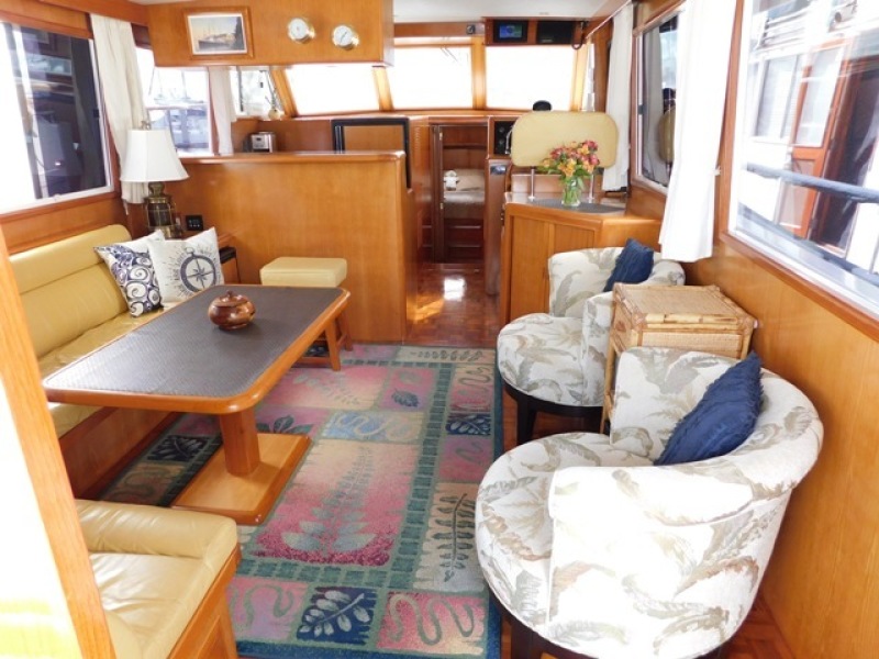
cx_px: 440
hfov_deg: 73.9
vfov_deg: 58.9
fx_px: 584
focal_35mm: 23
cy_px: 330
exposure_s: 1/30
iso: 200
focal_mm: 4
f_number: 3
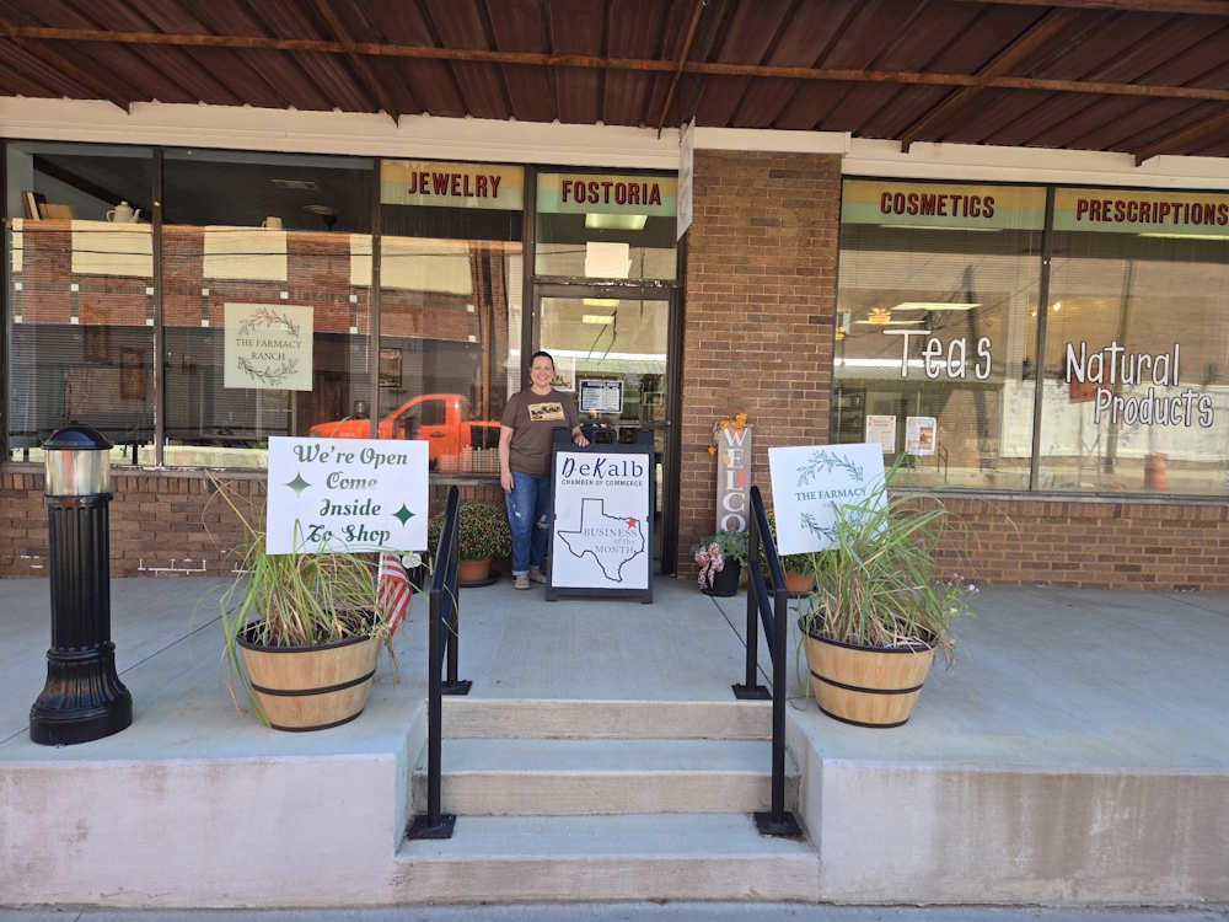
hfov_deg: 73.9
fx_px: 817
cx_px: 614
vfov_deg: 58.9
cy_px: 461
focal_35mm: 23
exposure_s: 1/182
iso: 25
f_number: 1.8
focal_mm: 5.4
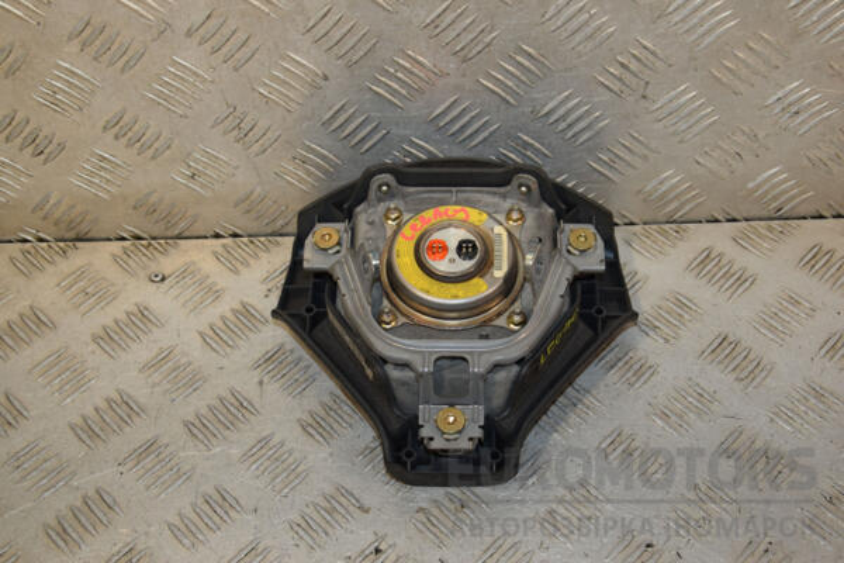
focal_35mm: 51
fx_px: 1196
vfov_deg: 26.5
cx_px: 422
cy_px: 282
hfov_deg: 38.9
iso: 800
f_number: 7.1
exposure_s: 1/200
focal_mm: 34
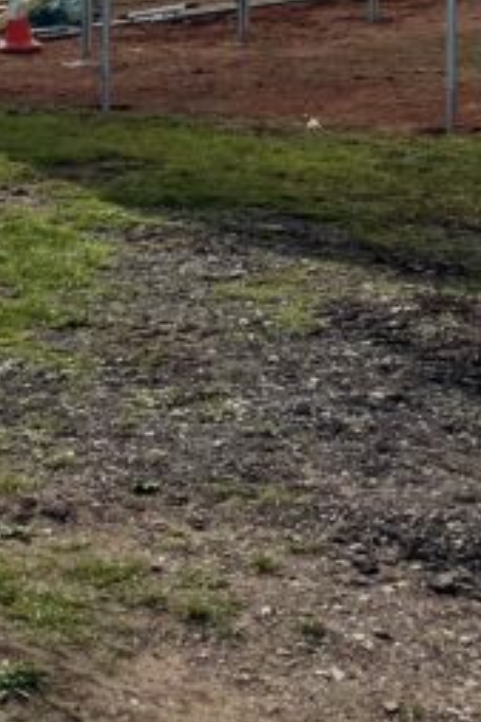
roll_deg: -1.3
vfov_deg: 21.6
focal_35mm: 88
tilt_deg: +4.2
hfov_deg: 14.7
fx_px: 1766
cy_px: -121
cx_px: -179
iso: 32
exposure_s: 1/13333
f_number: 1.6
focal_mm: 4.2
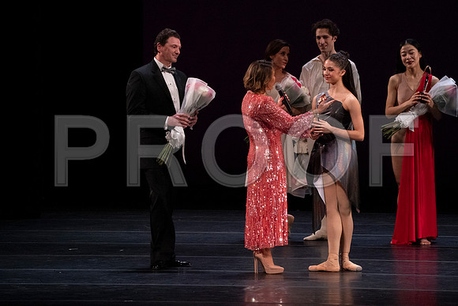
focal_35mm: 400
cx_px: 229
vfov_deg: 3.4
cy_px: 153
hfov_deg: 5.2
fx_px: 5090
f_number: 14
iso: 12800
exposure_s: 1/320
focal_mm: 400
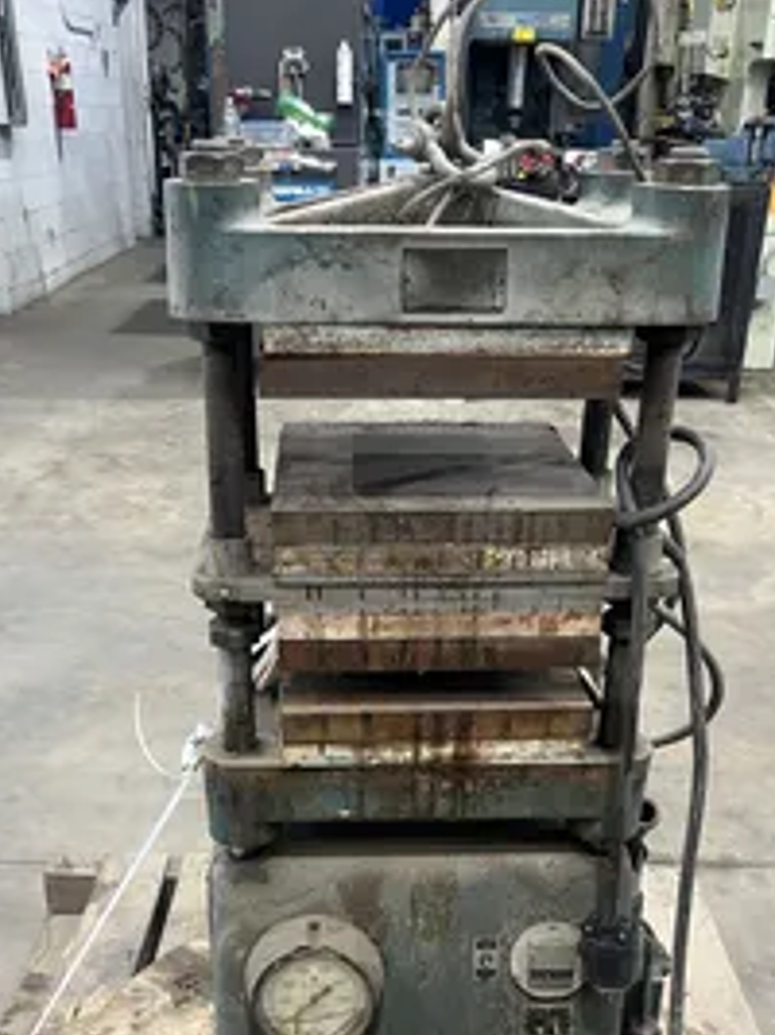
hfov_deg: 36.8
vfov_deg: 46.4
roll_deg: -1.0
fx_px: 1165
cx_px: 376
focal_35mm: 39
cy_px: 760
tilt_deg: -28.0
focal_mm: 5.7
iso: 80
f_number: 1.5
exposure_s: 1/60
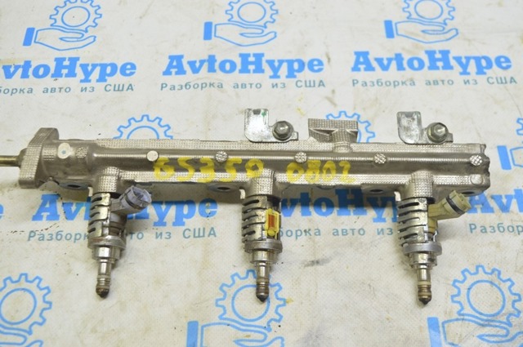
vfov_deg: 32.9
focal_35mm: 40
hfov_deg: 48.0
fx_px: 588
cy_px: 174
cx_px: 262
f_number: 5.6
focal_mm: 27
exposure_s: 1/20
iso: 400
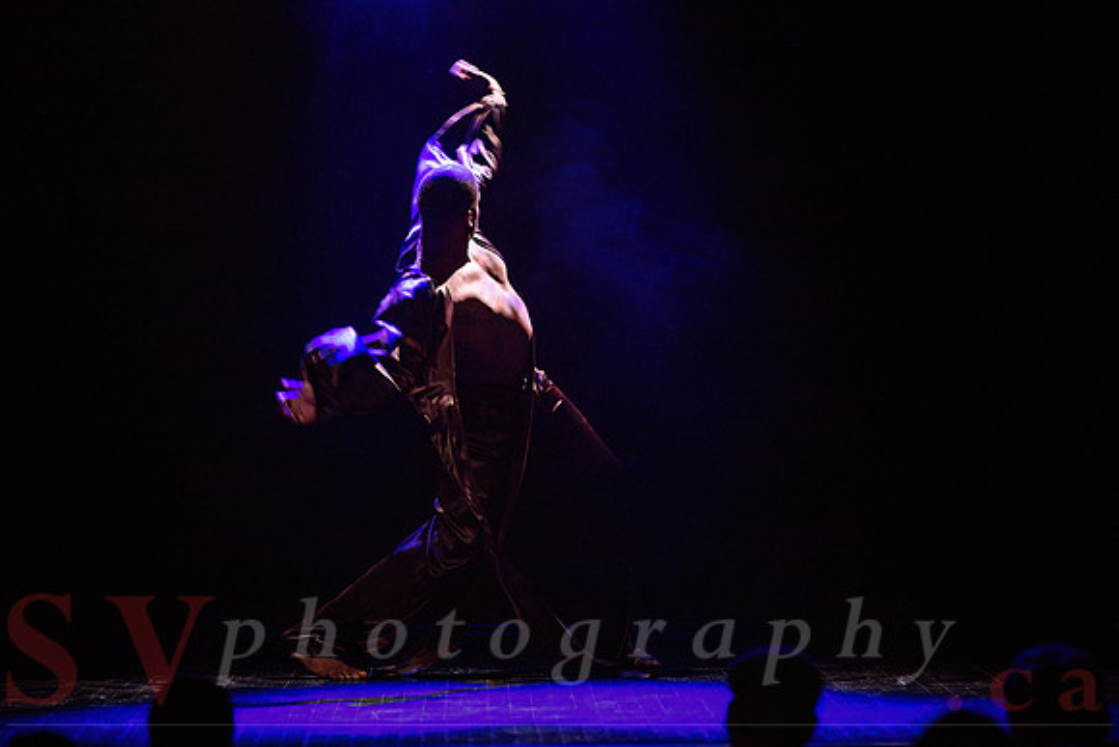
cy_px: 336
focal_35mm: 174
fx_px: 5399
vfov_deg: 7.9
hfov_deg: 11.8
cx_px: 559
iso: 1600
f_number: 2.8
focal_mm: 150
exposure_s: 1/200
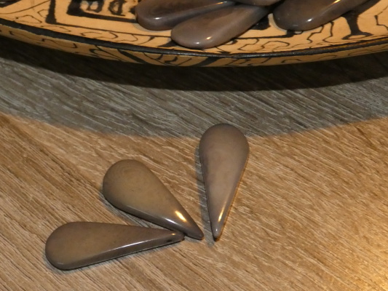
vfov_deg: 37.7
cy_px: 146
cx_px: 194
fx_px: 426
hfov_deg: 49.0
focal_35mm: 38
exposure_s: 1/60
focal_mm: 6.8
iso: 800
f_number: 3.5
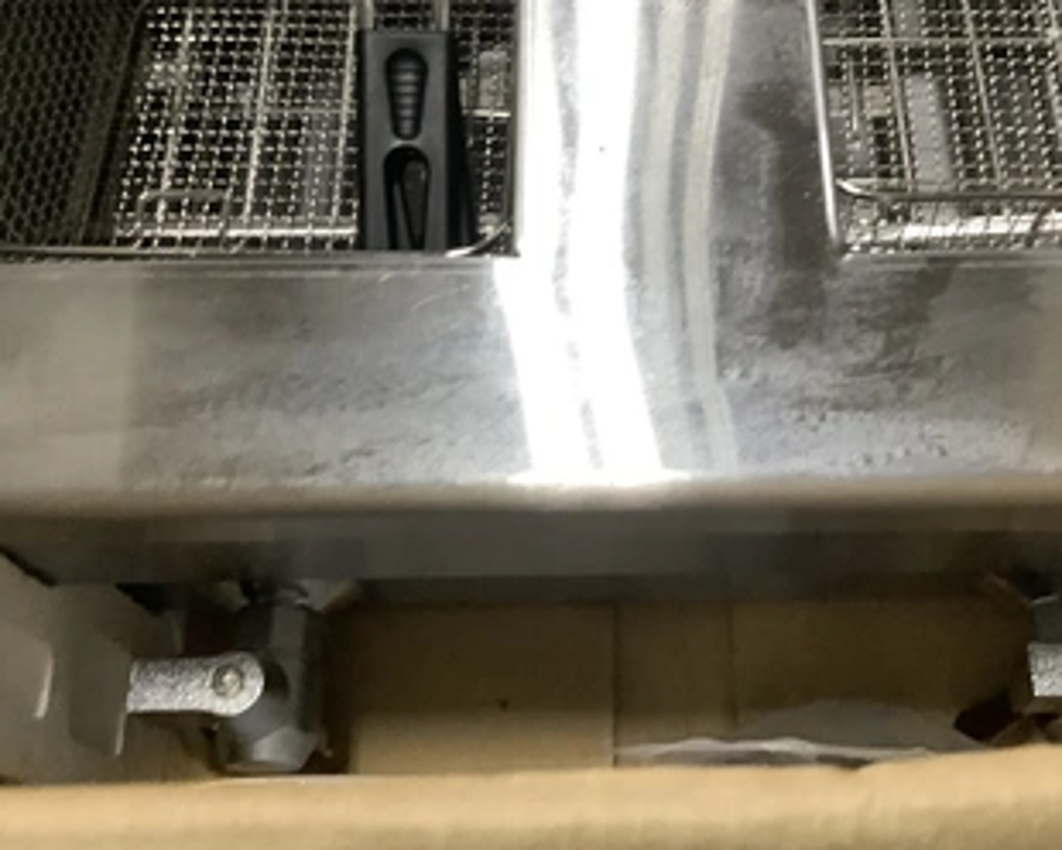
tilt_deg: -62.8
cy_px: 398
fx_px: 1226
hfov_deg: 46.6
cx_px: 623
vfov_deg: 38.2
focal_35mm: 39
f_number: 2.4
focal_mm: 3.3
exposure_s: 1/60
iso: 400
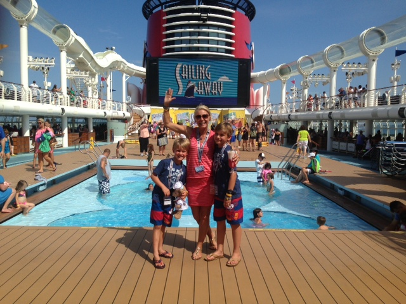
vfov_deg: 42.9
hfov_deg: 55.4
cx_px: 203
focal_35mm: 33
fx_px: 387
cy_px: 152
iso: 50
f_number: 2.4
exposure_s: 1/2463
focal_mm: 4.13
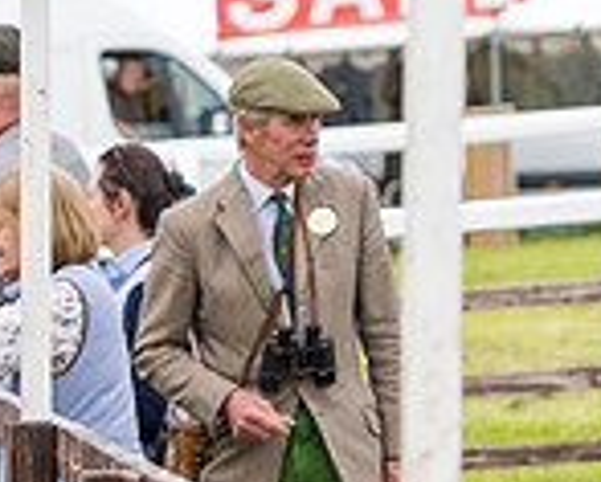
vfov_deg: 3.4
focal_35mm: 460
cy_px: 720
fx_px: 8193
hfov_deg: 4.2
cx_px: -419
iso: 50
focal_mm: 105
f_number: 4
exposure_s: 1/125
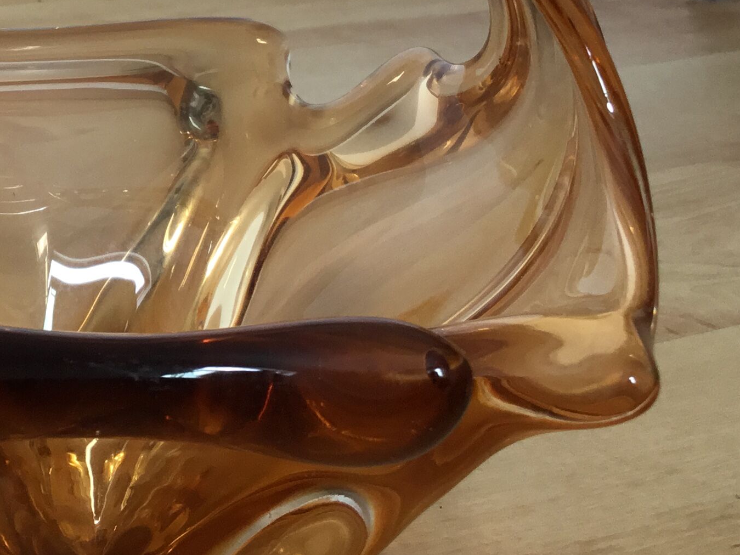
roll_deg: +0.2
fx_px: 1603
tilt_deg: -15.7
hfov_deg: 25.2
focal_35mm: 75
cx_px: 70
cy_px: 103
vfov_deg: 19.4
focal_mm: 3.3
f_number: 2.4
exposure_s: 1/50
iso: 32
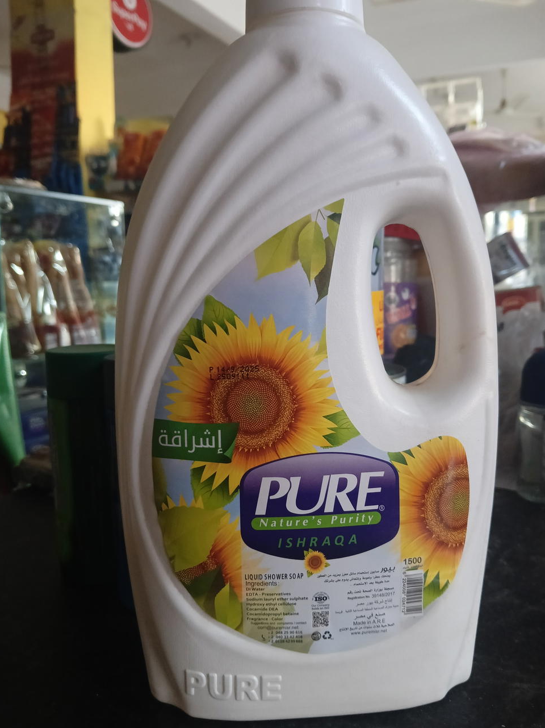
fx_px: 567
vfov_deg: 65.3
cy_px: 355
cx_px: 278
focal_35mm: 27
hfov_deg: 51.3
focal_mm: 4.05
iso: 1250
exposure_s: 1/16.7
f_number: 1.8
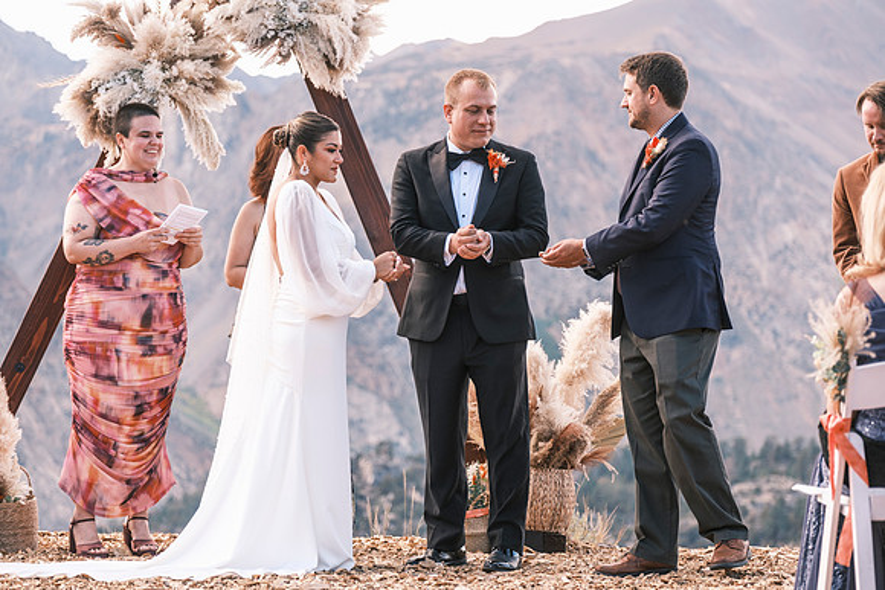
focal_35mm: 112
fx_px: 2754
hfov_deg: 18.3
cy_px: 295
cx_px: 442
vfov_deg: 12.2
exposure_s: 1/500
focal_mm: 74.4
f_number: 2.8
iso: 400
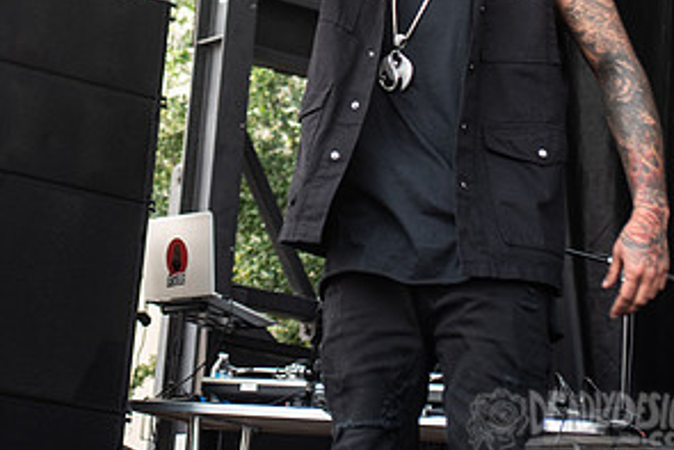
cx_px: 142
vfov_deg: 11.0
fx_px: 2285
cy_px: -101
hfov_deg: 16.7
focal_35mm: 122
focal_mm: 48
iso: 250
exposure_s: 1/200
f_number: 3.5
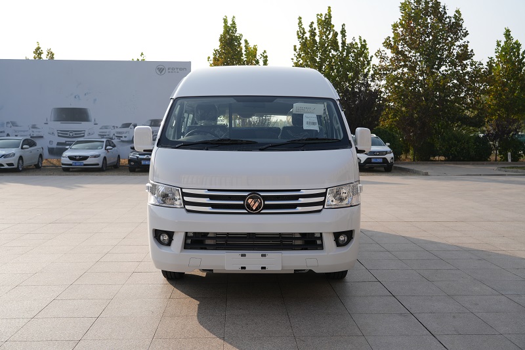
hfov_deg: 53.1
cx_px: 262
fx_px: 525
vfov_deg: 36.9
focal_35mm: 36
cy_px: 175
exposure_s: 1/800
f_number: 4
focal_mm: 36
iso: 100
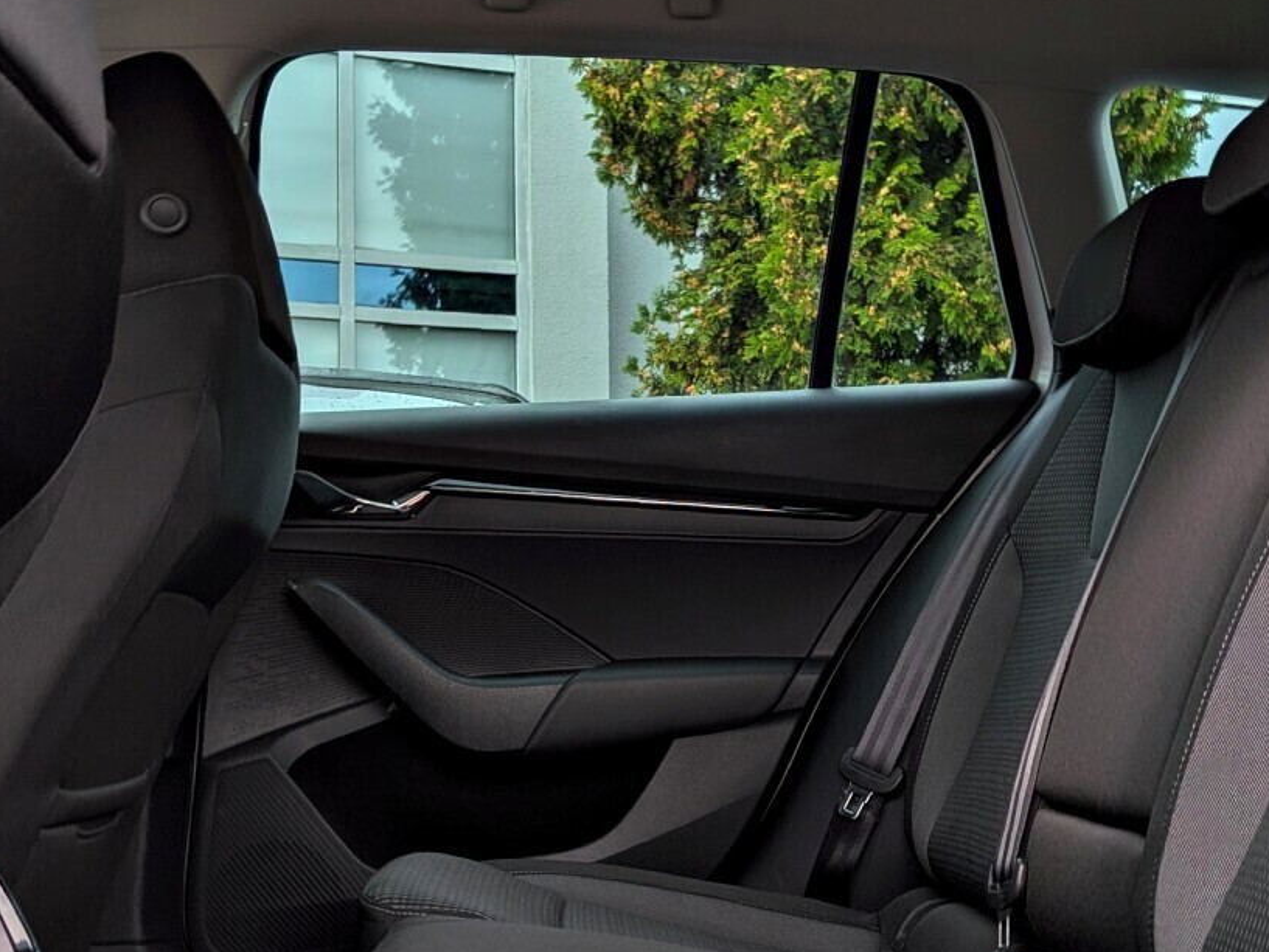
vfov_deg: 30.7
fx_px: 1723
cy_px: 610
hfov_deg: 40.3
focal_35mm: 47
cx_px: 730
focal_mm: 4.53
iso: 30
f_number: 1.7
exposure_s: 1/496
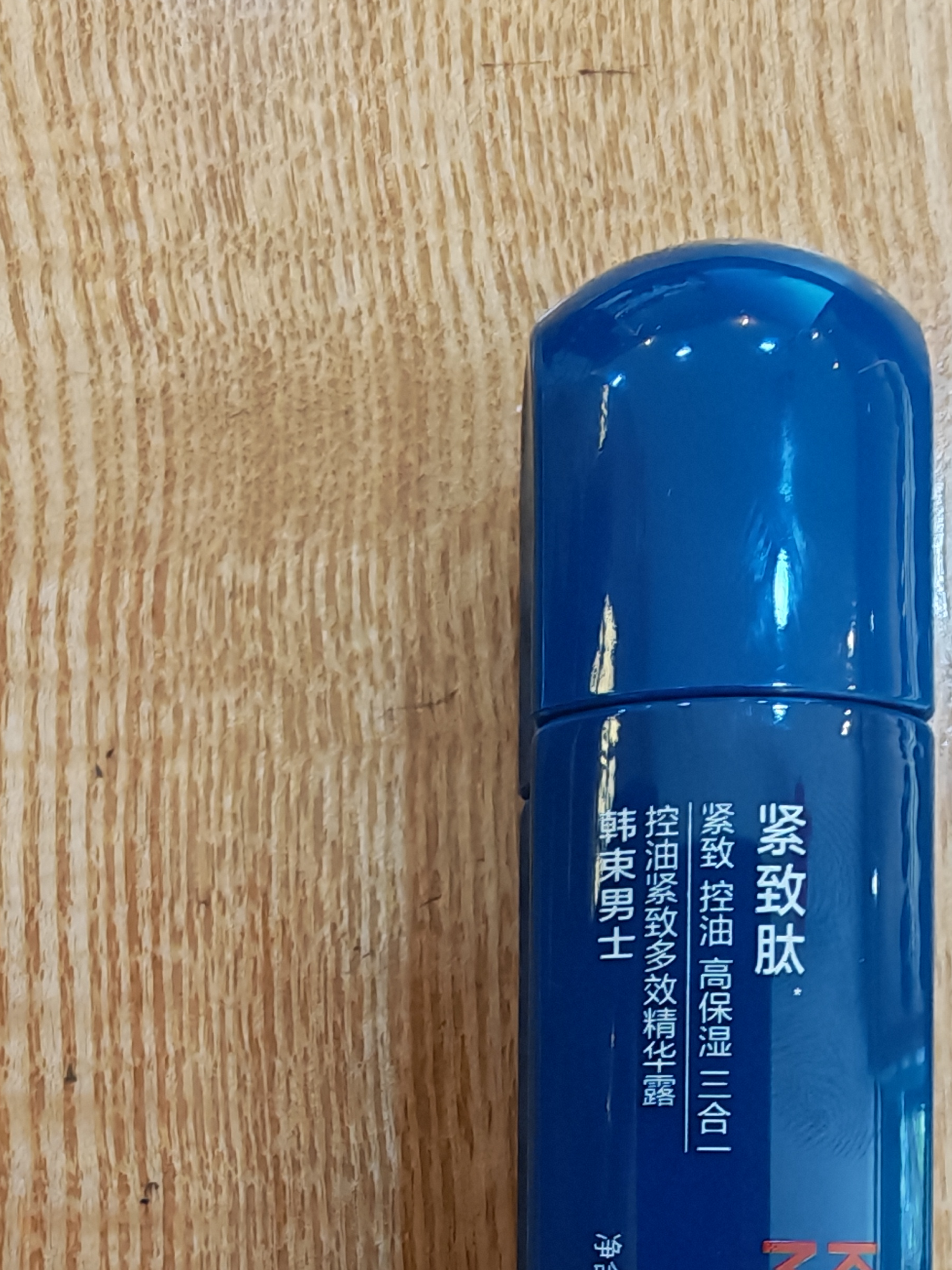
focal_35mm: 40
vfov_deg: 45.3
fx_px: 1467
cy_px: 938
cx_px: 704
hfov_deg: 35.2
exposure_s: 1/33
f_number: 2
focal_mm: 1.82
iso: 320
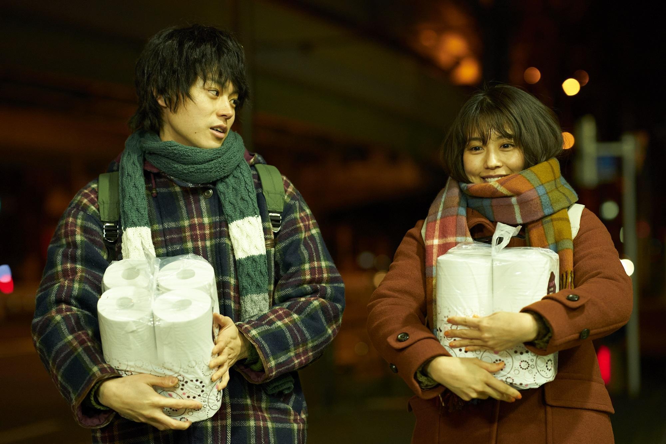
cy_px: 222
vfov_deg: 16.1
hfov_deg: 23.9
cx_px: 333
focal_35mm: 85
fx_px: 1572
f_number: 2.2
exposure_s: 1/250
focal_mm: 85
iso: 2000
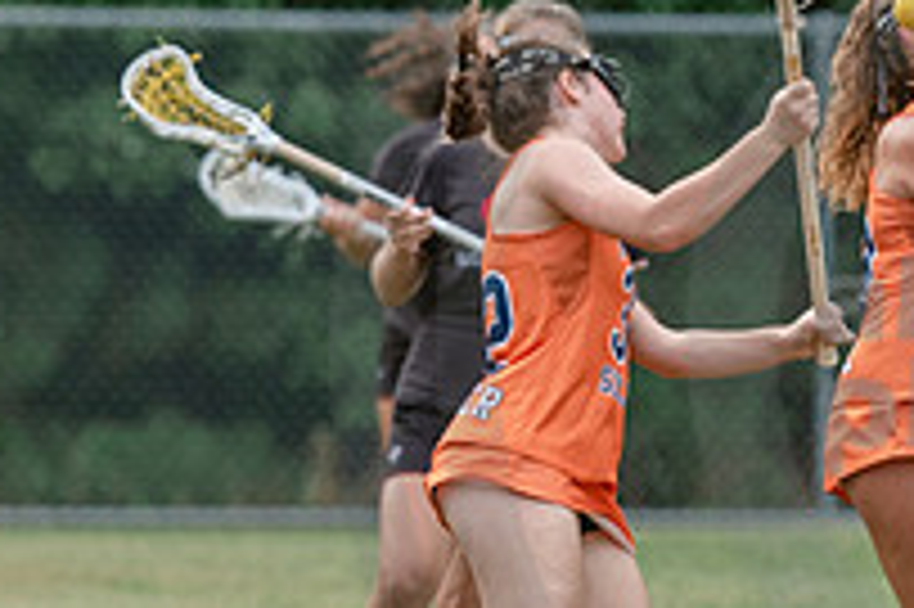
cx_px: 1288
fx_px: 29224
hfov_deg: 1.8
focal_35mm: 1152
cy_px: 336
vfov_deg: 1.2
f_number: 3.2
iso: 250
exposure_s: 1/640
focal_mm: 200
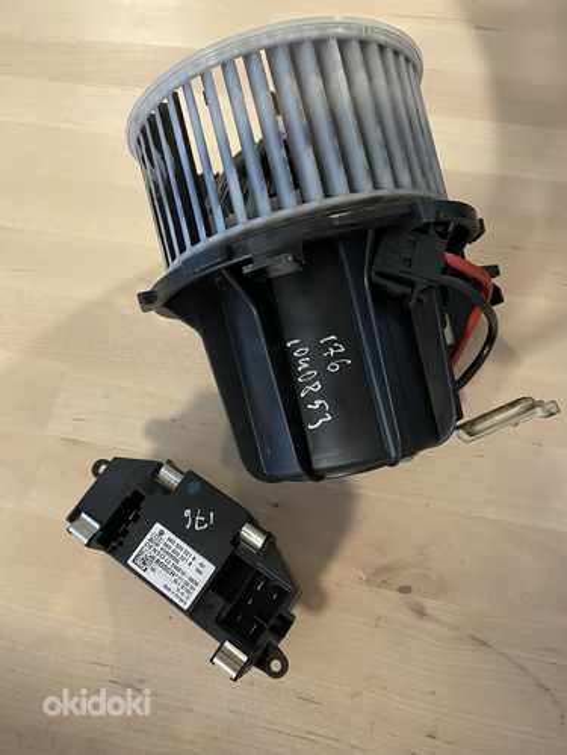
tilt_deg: -67.1
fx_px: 568
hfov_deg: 53.1
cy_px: 378
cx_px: 284
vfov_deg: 67.3
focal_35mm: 26
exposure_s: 1/50
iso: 320
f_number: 1.8
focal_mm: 4.25
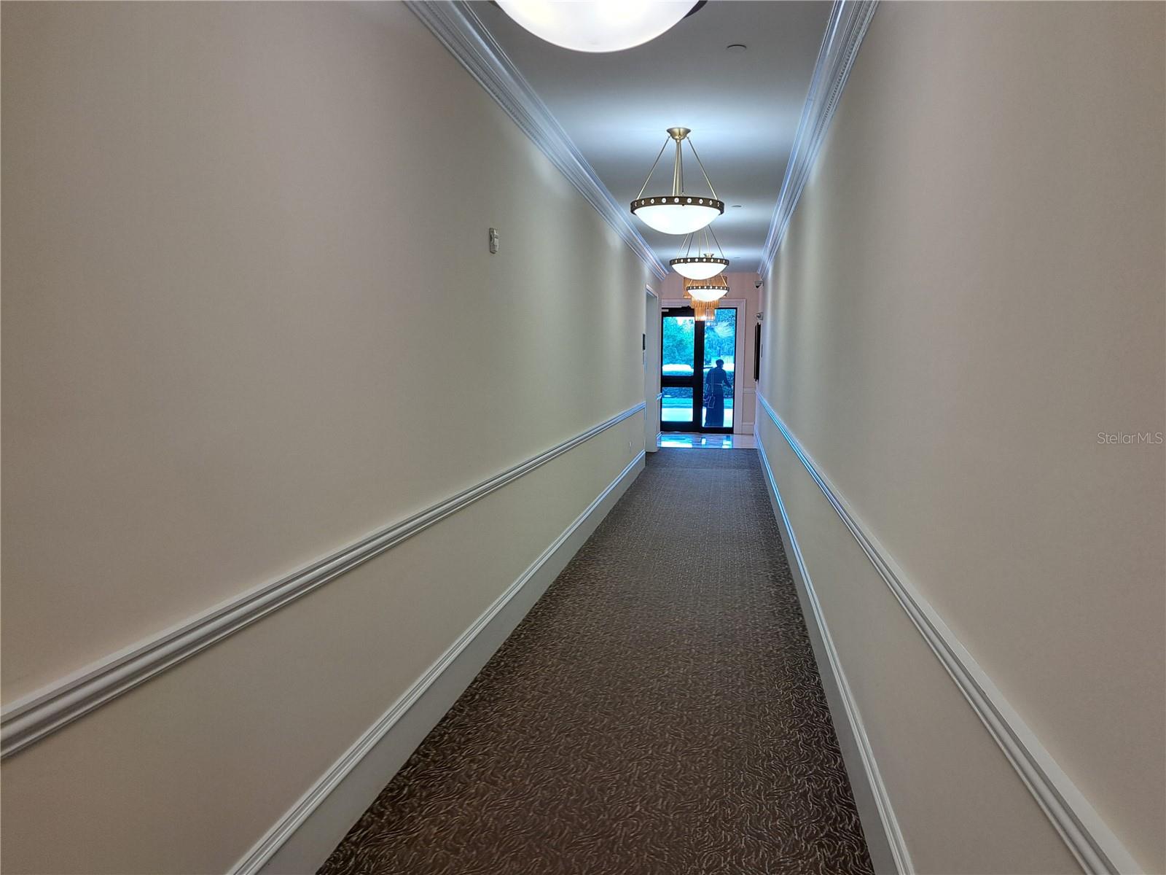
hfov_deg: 71.6
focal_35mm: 24
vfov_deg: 56.8
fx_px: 808
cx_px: 583
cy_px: 438
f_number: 1.8
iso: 50
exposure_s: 1/60
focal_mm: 5.23
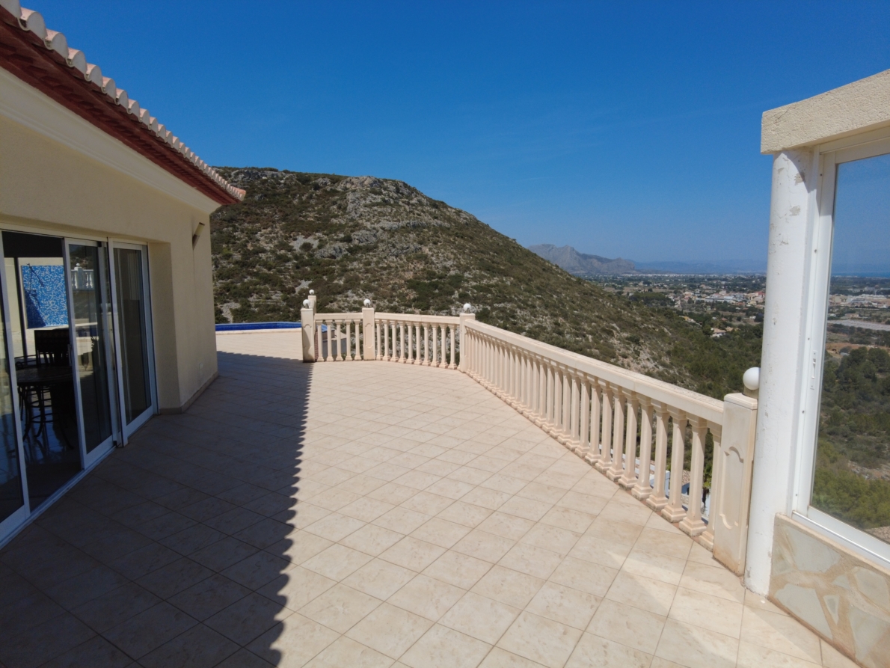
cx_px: 445
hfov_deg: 81.7
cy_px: 334
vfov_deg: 66.0
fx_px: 514
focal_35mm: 20
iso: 100
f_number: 1.8
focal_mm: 4.4
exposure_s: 1/2500
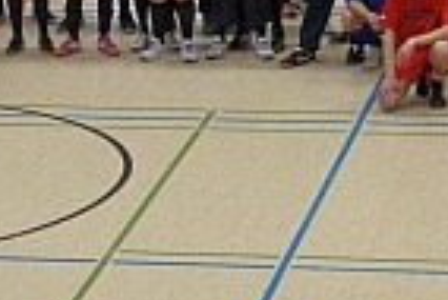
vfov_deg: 6.1
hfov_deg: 9.1
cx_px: 278
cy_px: -96
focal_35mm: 225
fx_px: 2805
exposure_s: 1/160
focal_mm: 35
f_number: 5
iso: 2000
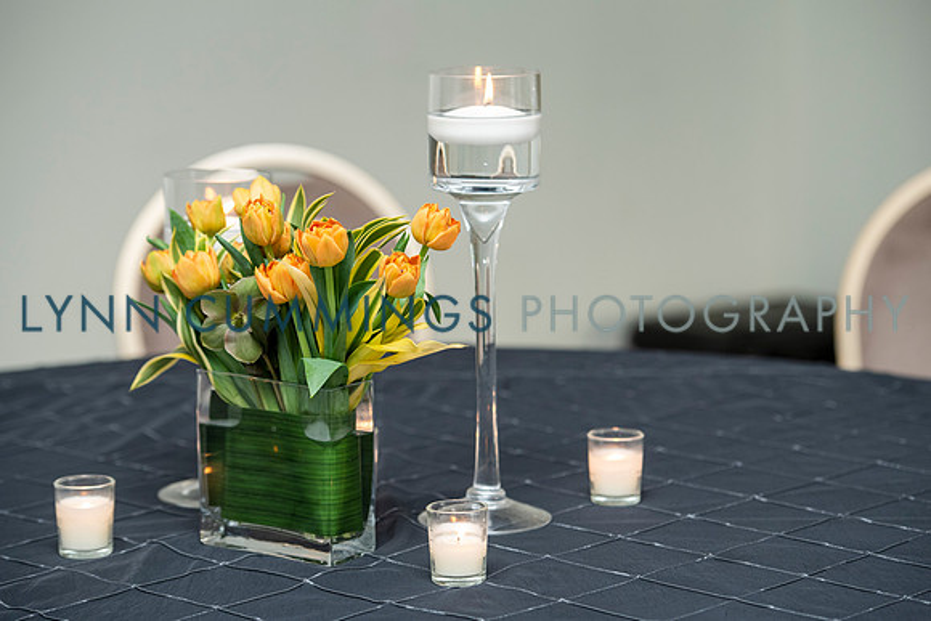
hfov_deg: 16.2
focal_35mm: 127
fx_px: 3272
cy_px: 311
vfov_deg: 10.8
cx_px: 469
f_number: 3.5
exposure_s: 1/160
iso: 800
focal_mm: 120
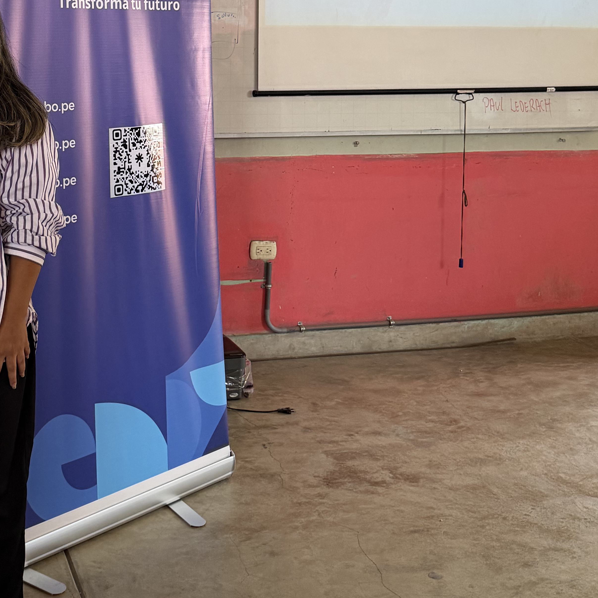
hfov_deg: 32.9
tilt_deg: -2.3
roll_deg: -0.5
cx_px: 103
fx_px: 977
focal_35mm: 50
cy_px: 42
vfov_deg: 32.1
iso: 250
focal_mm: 6.76
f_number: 1.78
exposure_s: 1/60
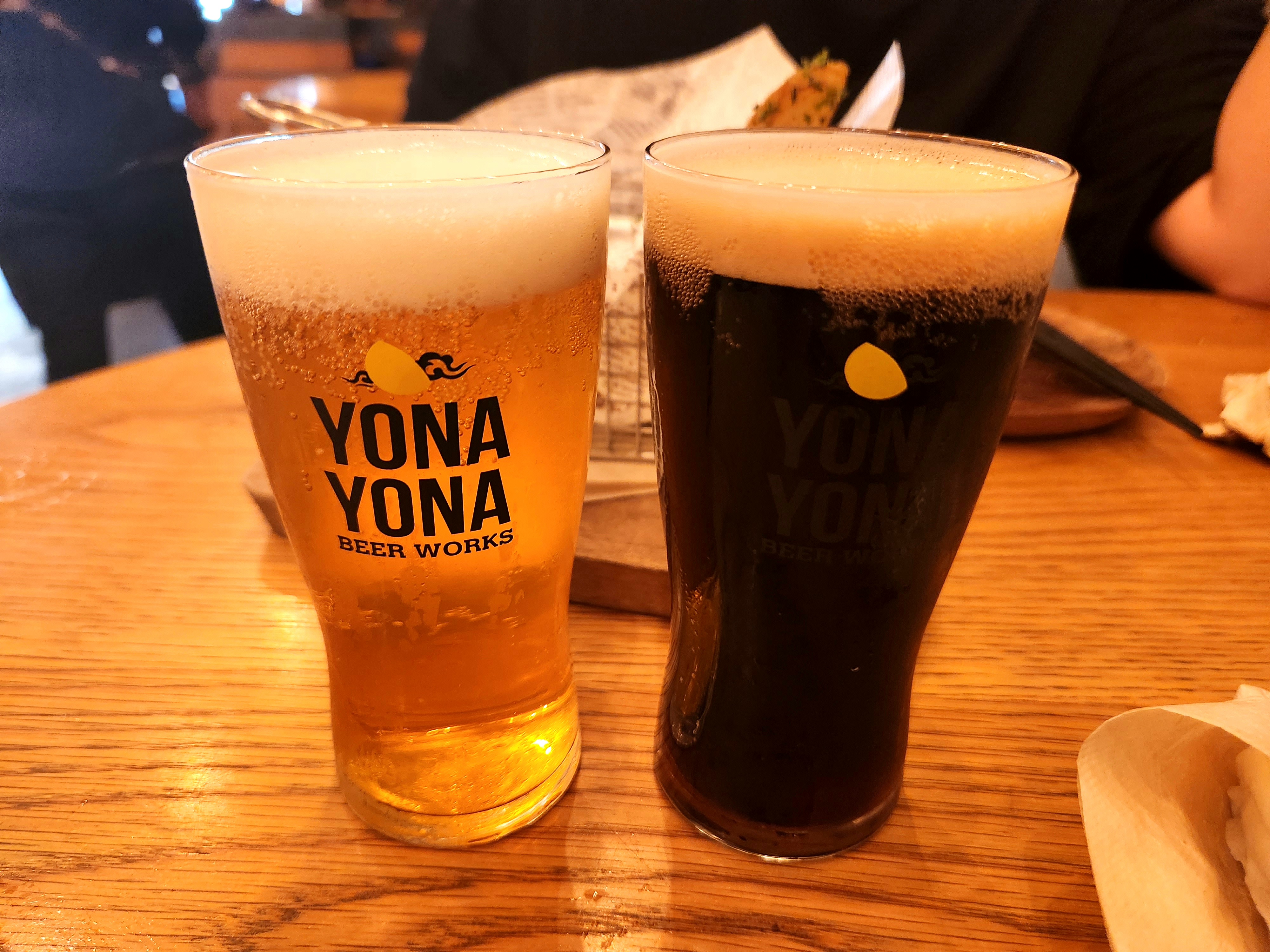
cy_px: 476
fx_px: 844
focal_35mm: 23
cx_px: 635
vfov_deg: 58.9
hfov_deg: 73.9
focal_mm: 5.4
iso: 640
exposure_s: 1/100
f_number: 1.8
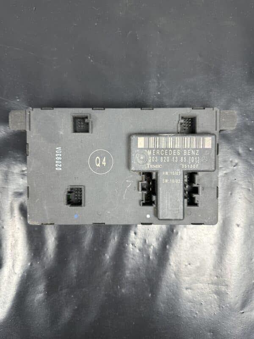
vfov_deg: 71.6
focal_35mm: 24
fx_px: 235
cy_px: 170
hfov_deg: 56.8
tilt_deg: -88.2
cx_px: 127
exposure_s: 1/50
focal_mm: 6.86
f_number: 1.78
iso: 160
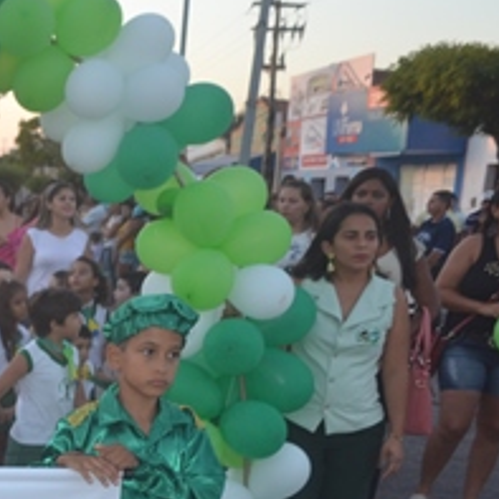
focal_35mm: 83
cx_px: -225
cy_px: 434
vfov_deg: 20.5
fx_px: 1354
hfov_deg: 18.7
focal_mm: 20
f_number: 4
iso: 220
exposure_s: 1/125
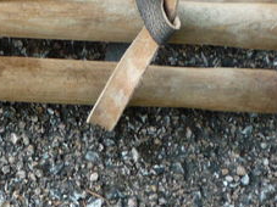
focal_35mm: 132
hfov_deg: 13.4
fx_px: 1056
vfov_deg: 11.2
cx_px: -221
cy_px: 28
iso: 100
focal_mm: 5.2
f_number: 3.3
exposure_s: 1/30
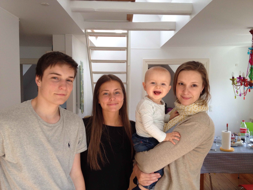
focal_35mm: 35
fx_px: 256
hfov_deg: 52.6
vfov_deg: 40.7
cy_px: 95
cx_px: 126
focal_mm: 4.28
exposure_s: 1/120
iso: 80
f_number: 2.4
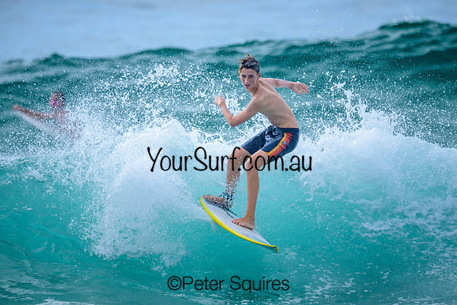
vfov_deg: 1.5
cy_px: 133
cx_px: 220
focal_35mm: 901
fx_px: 11441
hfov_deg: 2.3
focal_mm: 800
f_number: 6.3
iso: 560
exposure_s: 1/3200
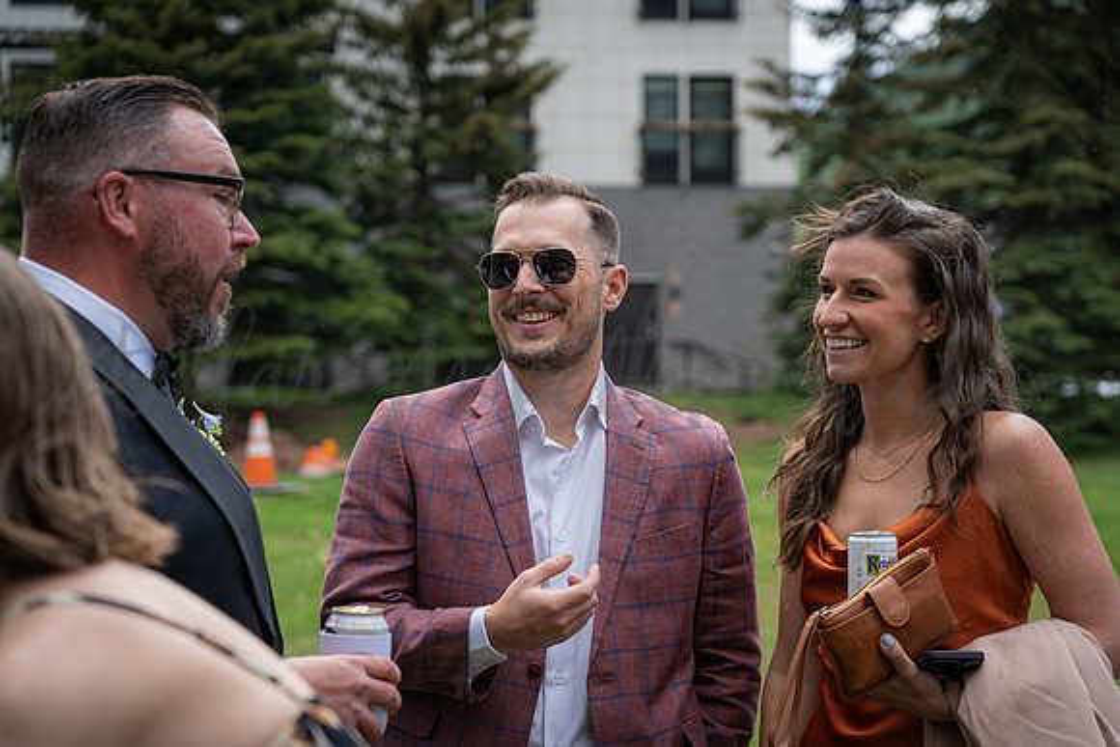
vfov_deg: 18.9
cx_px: 560
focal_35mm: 72
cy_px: 374
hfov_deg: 28.1
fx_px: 2240
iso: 400
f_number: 4
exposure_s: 1/1000
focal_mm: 72
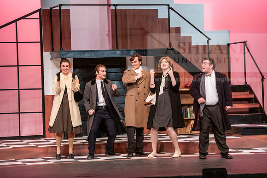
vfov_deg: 11.2
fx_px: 905
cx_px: 134
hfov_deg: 16.8
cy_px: 89
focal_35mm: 122
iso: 3200
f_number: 3.5
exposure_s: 1/200
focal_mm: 122
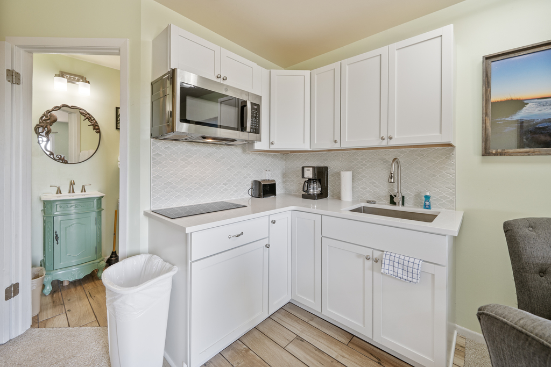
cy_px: 184
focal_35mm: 14
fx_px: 214
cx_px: 276
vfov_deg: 81.2
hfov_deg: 104.2
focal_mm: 14
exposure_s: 1/20
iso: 320
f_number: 8
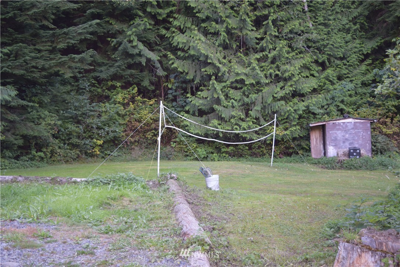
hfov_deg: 38.9
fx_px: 567
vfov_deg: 26.5
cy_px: 134
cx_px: 200
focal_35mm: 51
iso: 400
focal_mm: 34
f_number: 4.5
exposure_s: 1/80
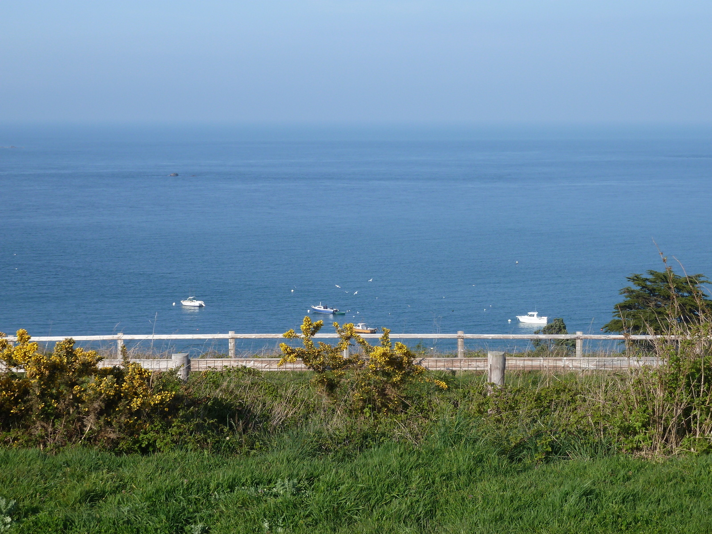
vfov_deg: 18.9
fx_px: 1604
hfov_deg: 25.0
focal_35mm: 78
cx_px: 356
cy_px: 267
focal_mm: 12.8
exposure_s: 1/400
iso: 80
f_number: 4.2
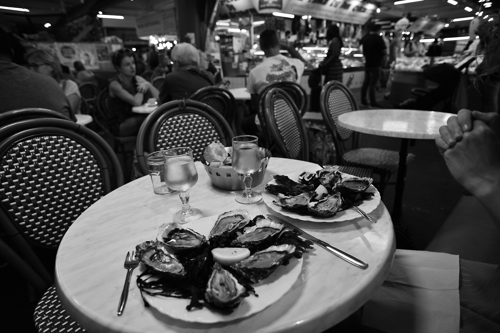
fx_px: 278
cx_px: 250
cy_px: 166
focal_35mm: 20
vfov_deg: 61.9
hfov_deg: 84.0
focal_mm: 20
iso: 100
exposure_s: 1/60
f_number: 4
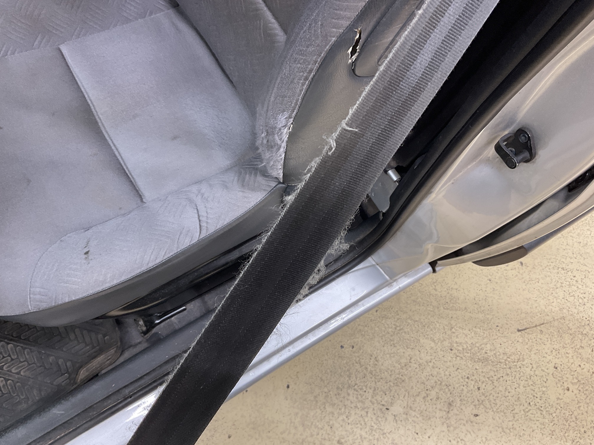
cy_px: 222
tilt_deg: -70.2
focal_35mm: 29
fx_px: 498
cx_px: 297
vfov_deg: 48.2
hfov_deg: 61.7
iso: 50
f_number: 1.8
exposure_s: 1/50
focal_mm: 3
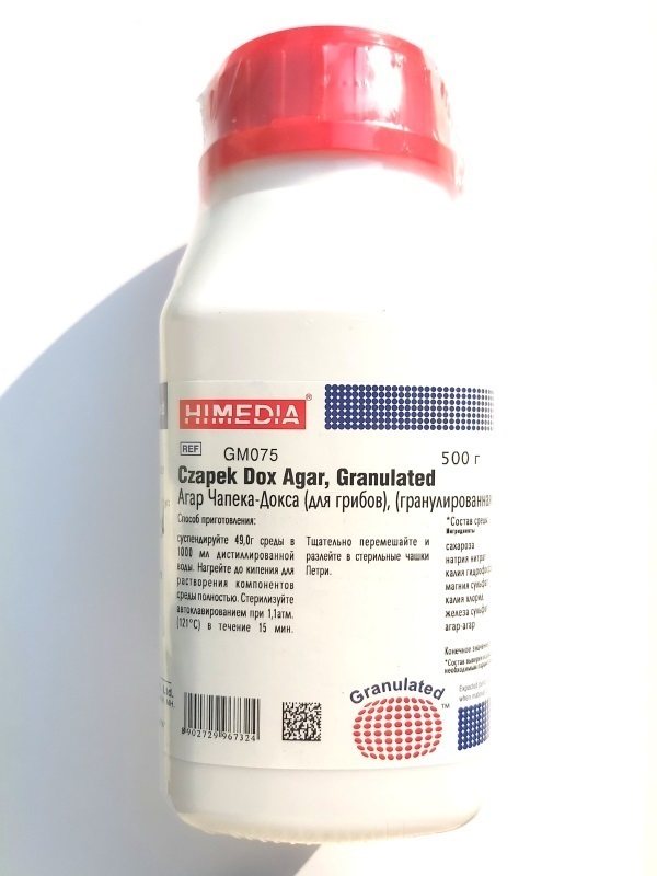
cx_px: 328
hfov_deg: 53.1
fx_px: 658
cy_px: 438
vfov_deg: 67.3
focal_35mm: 26
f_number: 1.7
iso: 64
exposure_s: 1/1930
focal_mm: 3.92
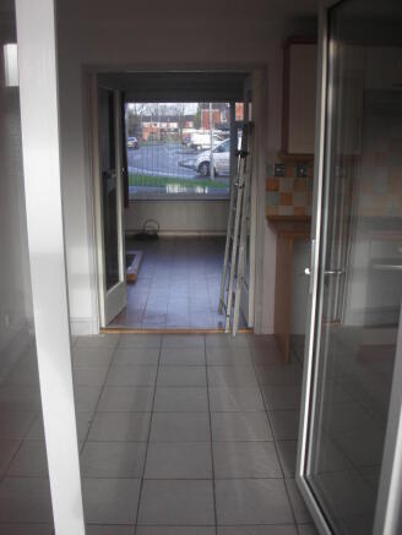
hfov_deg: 40.7
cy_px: 268
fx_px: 542
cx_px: 201
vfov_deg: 52.6
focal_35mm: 35
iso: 50
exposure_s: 1/114
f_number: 3
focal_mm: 5.8
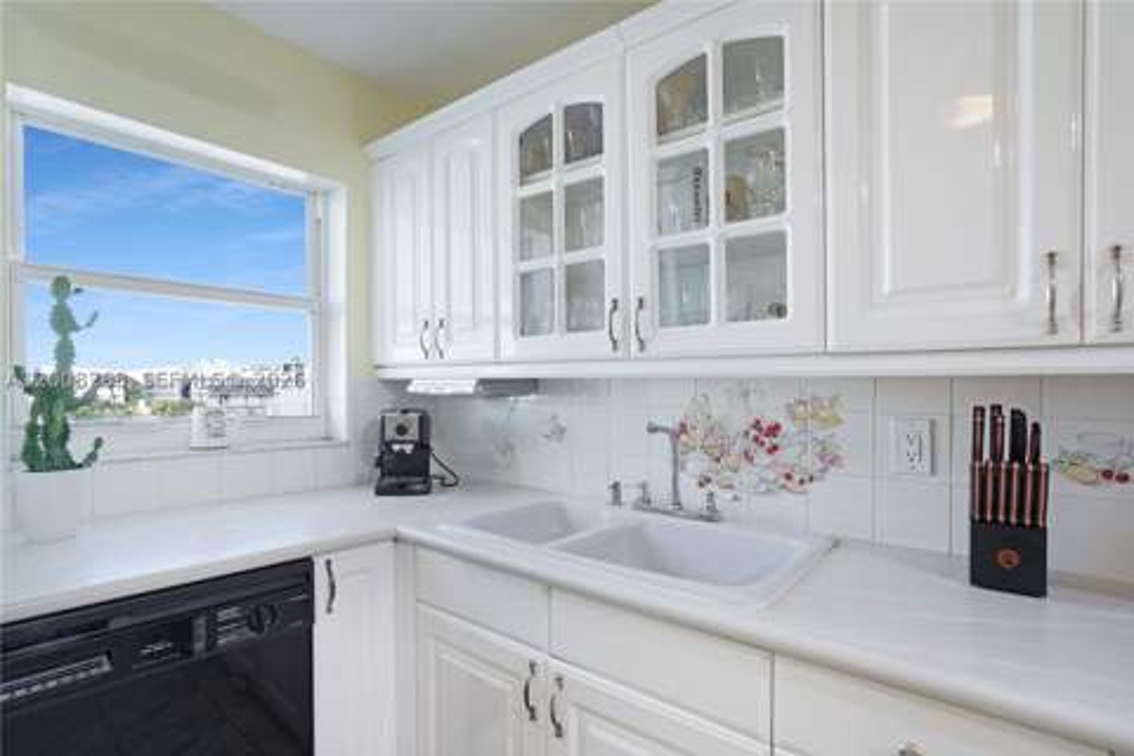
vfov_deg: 70.4
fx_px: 535
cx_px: 567
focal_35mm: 17
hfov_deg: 93.3
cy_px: 378
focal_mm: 17
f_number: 5
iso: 1000
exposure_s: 1/200
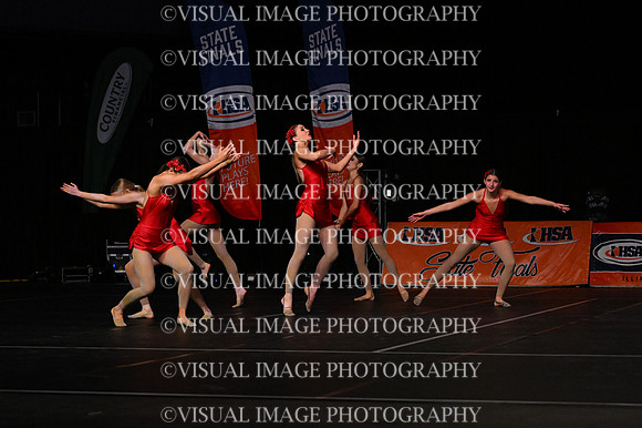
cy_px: 214
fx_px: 1818
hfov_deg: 20.0
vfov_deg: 13.4
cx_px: 321
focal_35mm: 102
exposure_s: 1/1000
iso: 6400
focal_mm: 68
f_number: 4
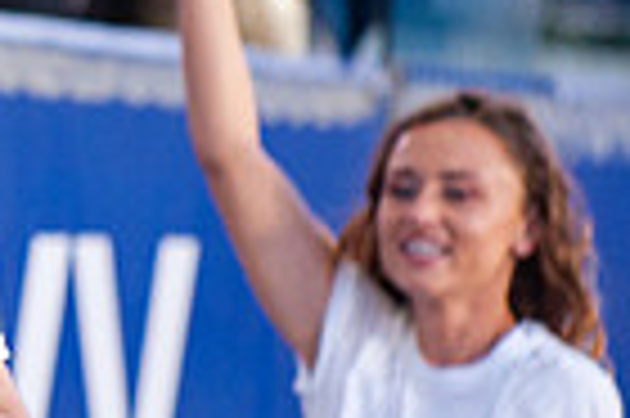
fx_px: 15906
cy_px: 106
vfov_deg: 1.5
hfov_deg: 2.3
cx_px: -315
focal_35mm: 910
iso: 1600
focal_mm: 200
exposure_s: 1/500
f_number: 2.8
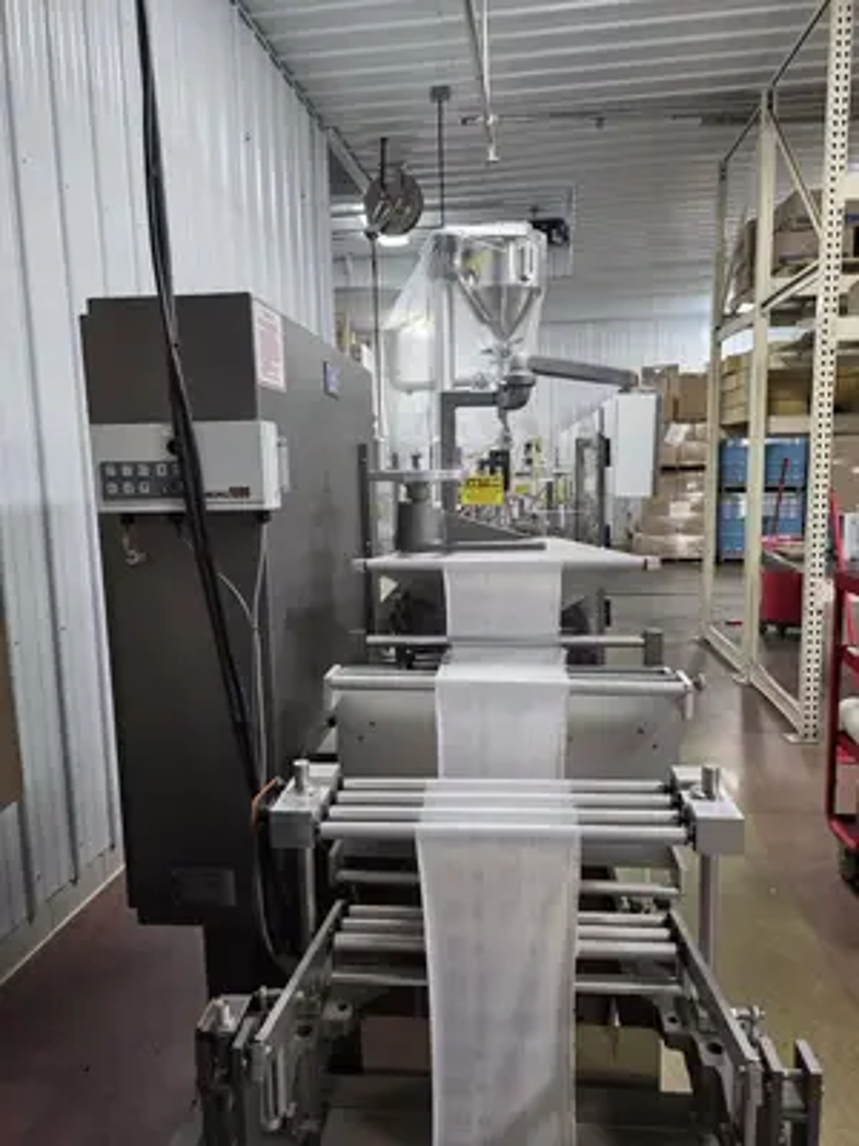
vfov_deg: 73.9
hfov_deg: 58.9
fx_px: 761
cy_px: 573
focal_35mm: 23
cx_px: 430
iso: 200
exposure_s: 1/120
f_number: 1.7
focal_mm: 6.3
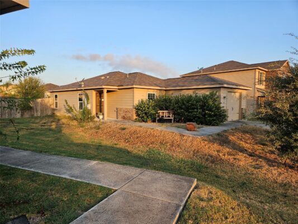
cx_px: 149
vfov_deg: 58.9
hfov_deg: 73.9
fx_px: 198
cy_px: 112
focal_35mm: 23
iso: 25
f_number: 1.8
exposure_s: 1/351
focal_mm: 5.4
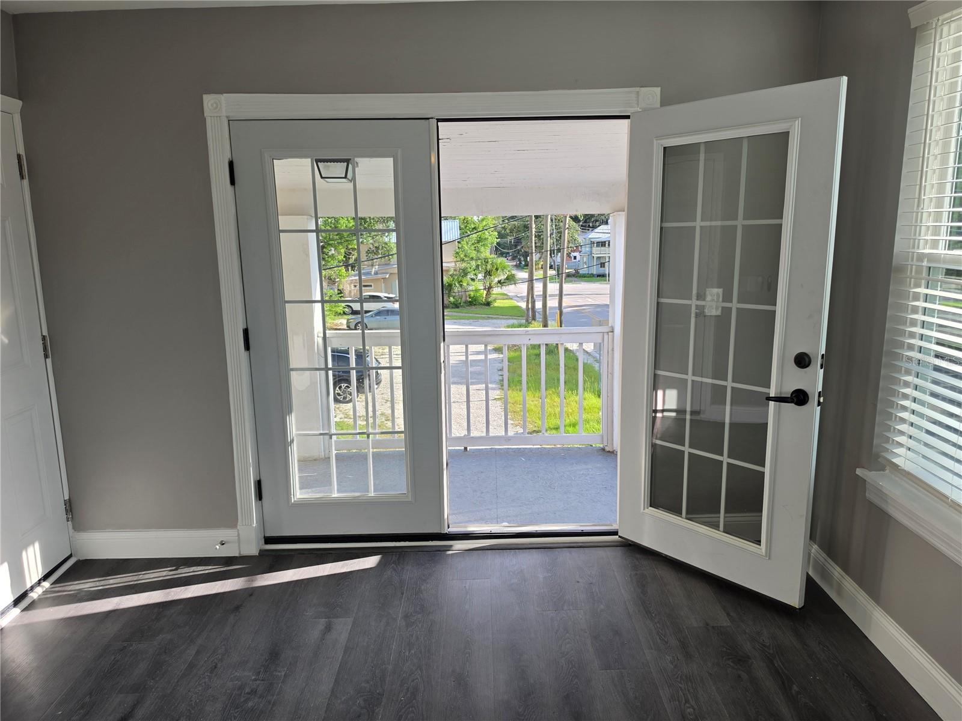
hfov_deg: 73.9
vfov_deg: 58.9
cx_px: 481
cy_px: 360
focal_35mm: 23
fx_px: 639
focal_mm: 6.5
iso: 10
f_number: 1.4
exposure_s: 1/166
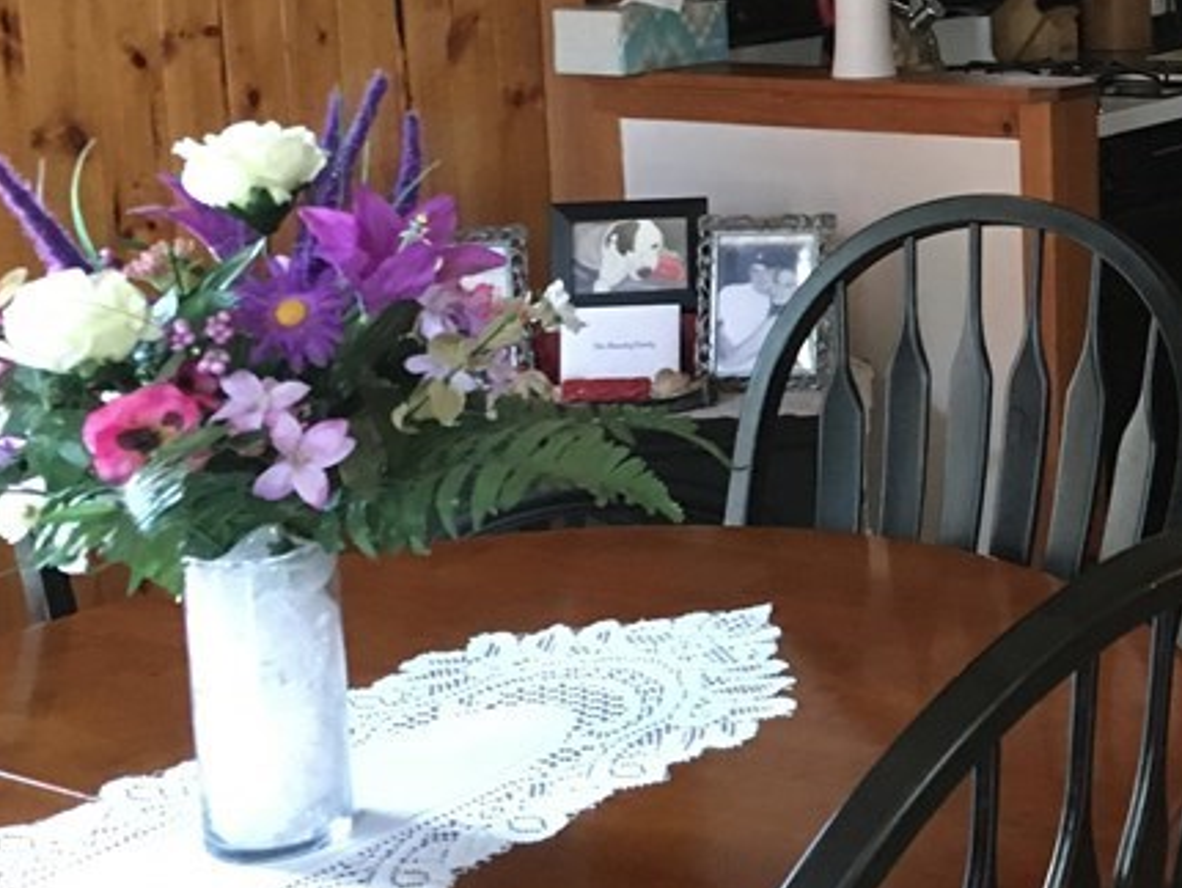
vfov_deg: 20.9
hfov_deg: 25.9
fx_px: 2357
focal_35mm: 69
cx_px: 1311
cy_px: 104
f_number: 2.2
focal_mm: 4.15
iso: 200
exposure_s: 1/15
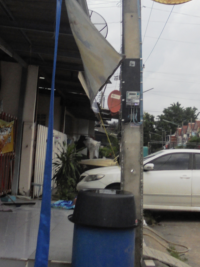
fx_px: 362
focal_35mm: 47
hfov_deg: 30.9
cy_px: 61
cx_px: 97
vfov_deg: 39.2
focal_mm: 4.6
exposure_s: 1/200
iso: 100
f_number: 11.5
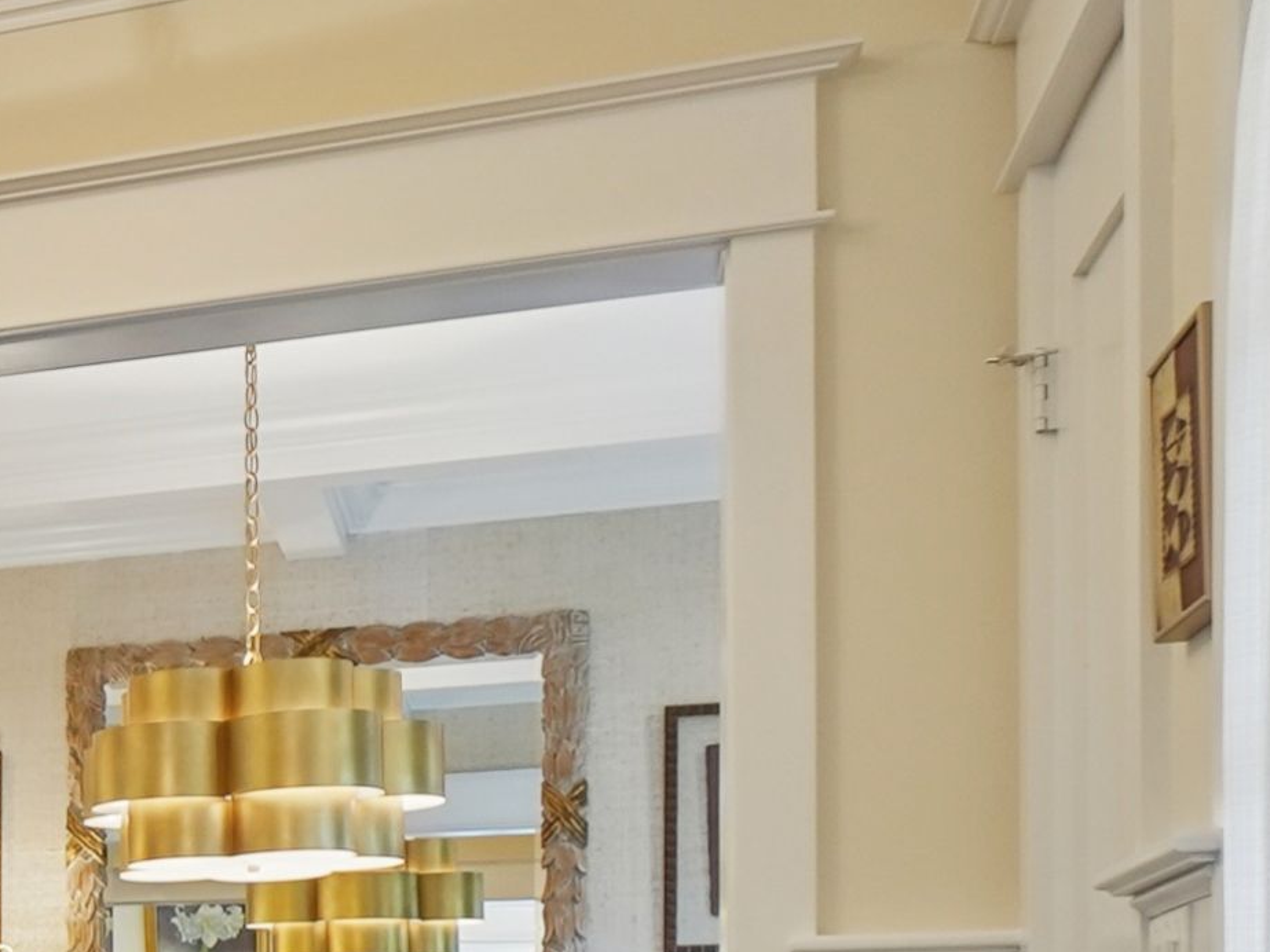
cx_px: -1052
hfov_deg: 19.5
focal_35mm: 73
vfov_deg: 19.0
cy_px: 1169
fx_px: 2678
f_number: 5
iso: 400
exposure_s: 1/40
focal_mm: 12
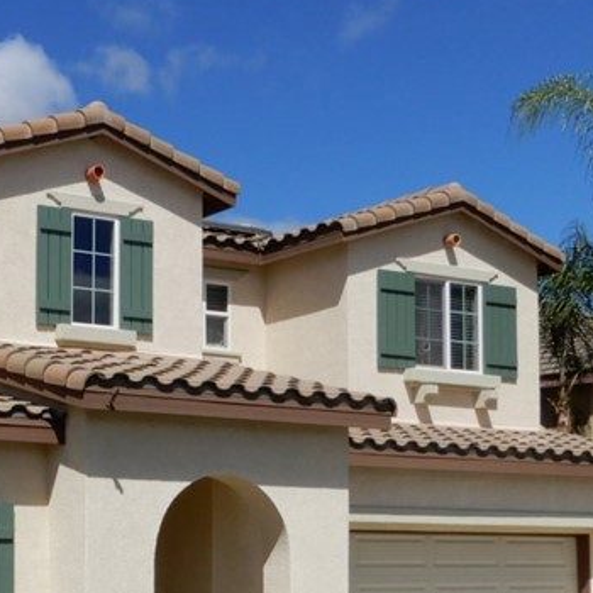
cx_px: -76
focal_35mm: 62
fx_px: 1202
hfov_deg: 25.5
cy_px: 469
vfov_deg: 27.2
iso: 80
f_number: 3.4
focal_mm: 4.3
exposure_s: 1/2000
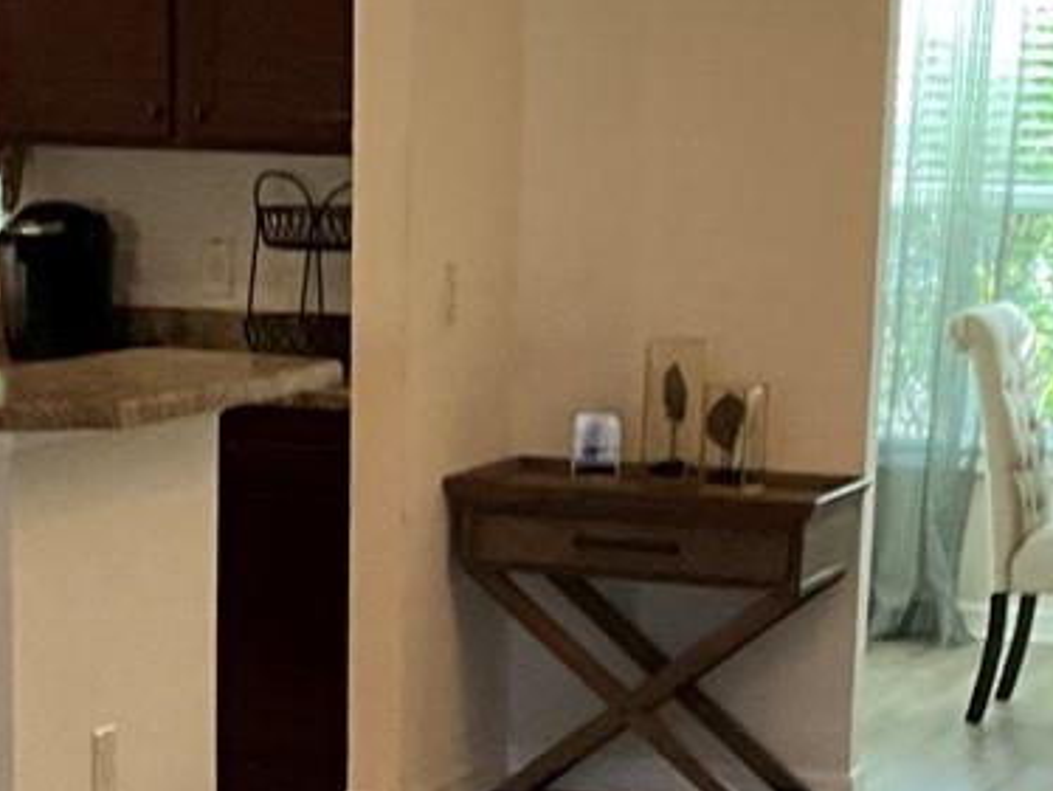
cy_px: 1137
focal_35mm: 124
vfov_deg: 11.5
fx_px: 3774
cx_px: 473
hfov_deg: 15.9
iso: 125
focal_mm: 3
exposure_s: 1/60
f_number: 1.8
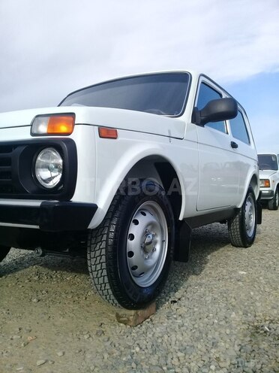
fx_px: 333
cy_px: 186
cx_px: 140
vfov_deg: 58.4
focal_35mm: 31
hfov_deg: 45.4
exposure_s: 1/747
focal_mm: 3.3
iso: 50
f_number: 2.2
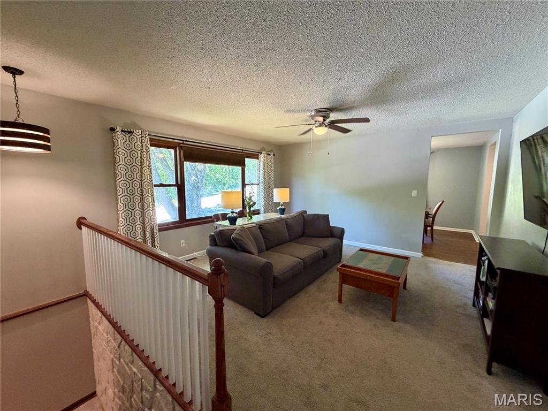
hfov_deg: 102.1
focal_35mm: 14
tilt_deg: -7.2
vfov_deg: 85.7
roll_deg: -0.4
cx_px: 274
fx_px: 222
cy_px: 206
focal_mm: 2.22
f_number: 2.2
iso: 250
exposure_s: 1/60
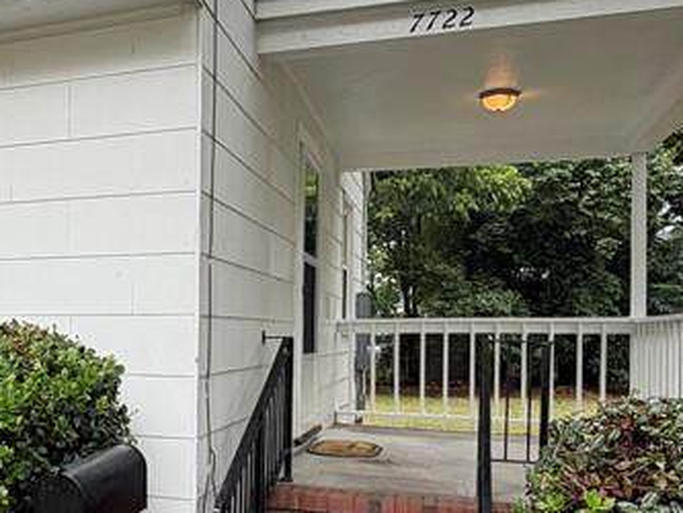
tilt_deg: -1.3
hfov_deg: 40.8
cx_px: 80
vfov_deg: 33.3
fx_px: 849
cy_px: 349
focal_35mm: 43
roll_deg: +0.0
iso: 40
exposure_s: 1/126
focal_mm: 2.22
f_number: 2.2
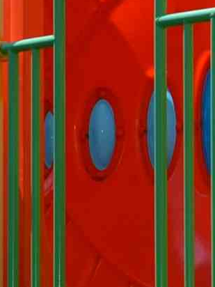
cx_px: 157
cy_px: 303
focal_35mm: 310
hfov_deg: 4.8
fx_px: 2567
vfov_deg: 6.4
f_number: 8
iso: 100
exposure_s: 1/250
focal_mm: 24
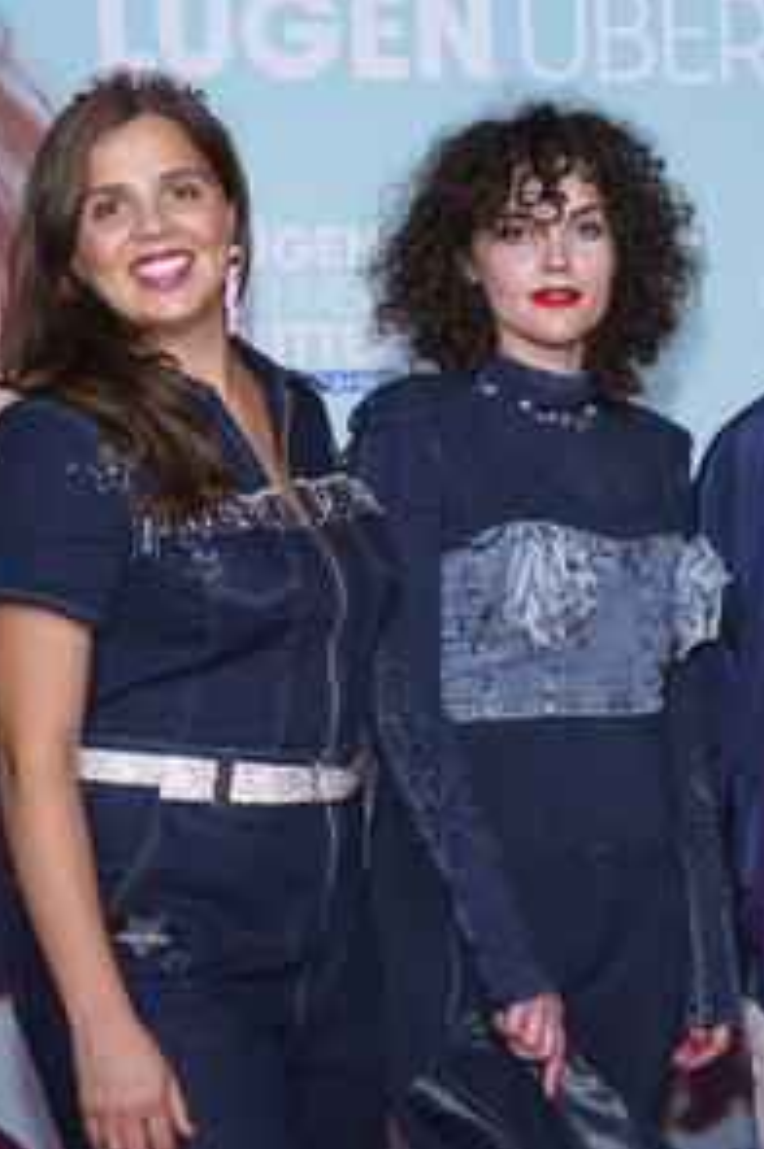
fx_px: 2552
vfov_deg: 25.4
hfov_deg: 16.8
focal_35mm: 80
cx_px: 705
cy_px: 589
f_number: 4.5
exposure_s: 1/200
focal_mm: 50
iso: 500
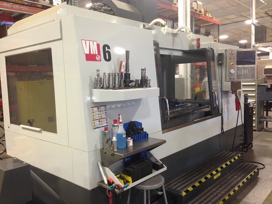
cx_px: 136
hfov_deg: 55.4
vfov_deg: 42.9
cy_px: 102
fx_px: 259
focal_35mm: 33
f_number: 2.4
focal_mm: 4.13
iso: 100
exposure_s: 1/20
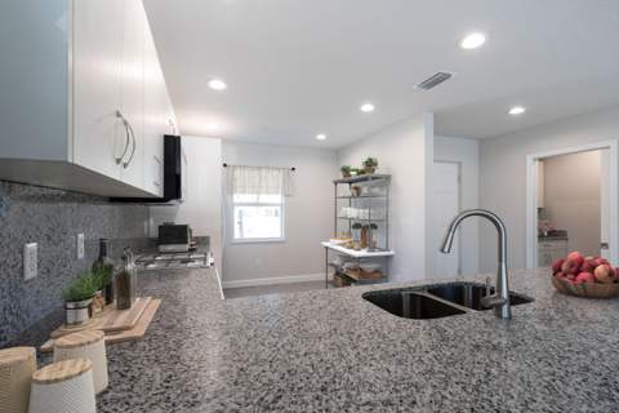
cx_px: 310
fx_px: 275
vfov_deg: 73.7
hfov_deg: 96.7
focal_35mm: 16
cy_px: 206
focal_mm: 16
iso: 400
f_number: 9
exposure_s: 1/15
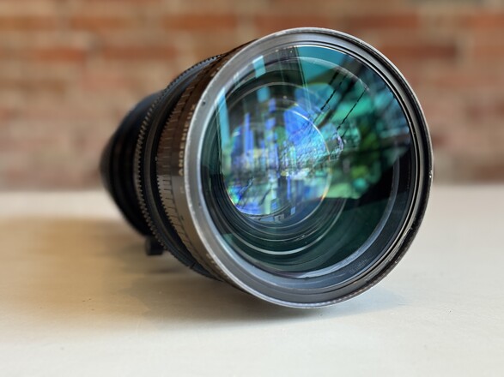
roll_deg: +0.2
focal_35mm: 48
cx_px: 252
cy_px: 188
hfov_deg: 39.7
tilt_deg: -6.3
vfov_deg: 30.3
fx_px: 699
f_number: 1.78
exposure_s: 1/60
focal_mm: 6.76
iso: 200
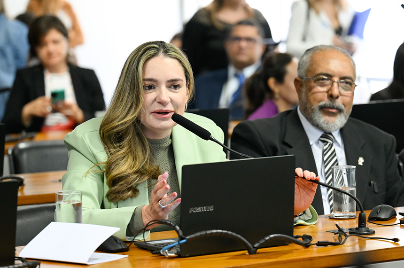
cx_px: 202
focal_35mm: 148
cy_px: 134
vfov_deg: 9.2
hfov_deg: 13.9
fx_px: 1658
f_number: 2.8
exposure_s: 1/250
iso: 3200
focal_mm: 99
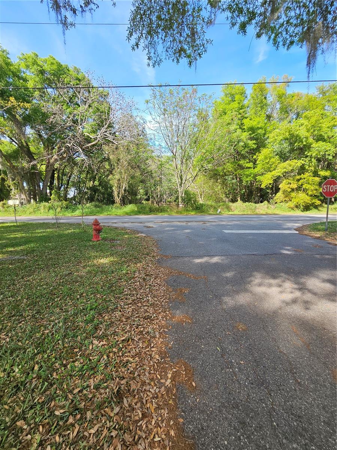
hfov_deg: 89.9
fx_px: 169
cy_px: 225
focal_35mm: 13
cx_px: 168
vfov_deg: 106.2
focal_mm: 2.2
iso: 50
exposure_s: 1/487
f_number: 2.2
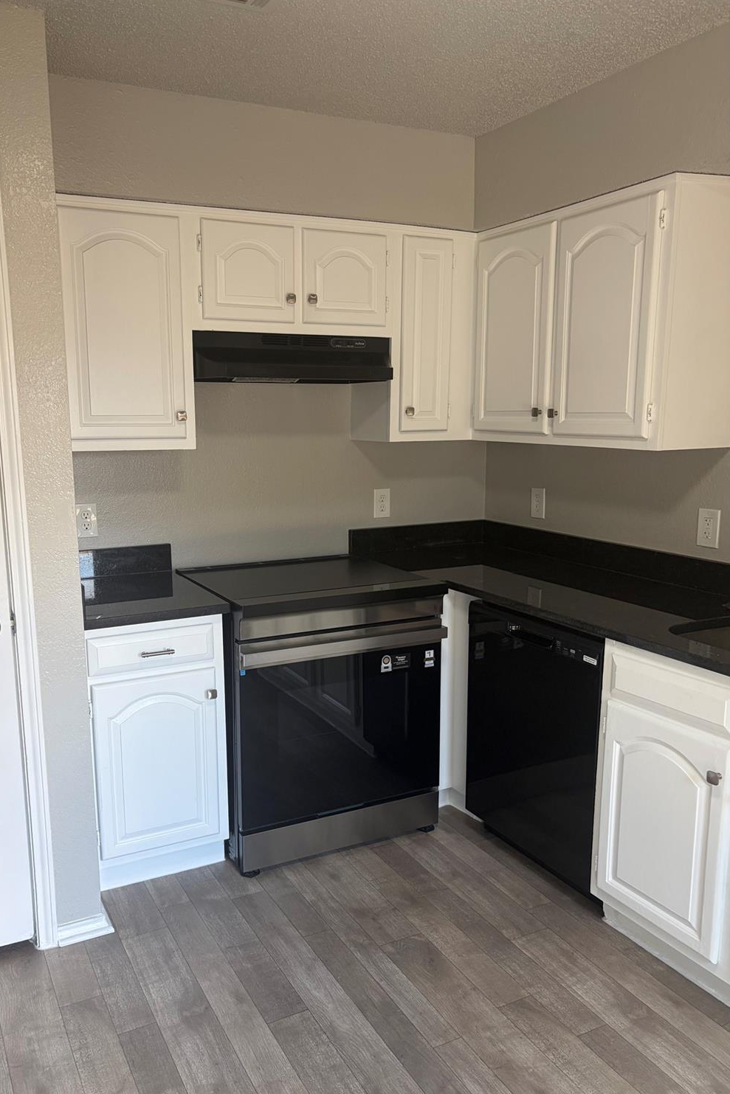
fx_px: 851
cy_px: 564
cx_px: 310
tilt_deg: -9.8
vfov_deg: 65.5
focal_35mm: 28
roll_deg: +0.4
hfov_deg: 46.3
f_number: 1.6
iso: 80
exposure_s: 1/120
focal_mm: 5.96
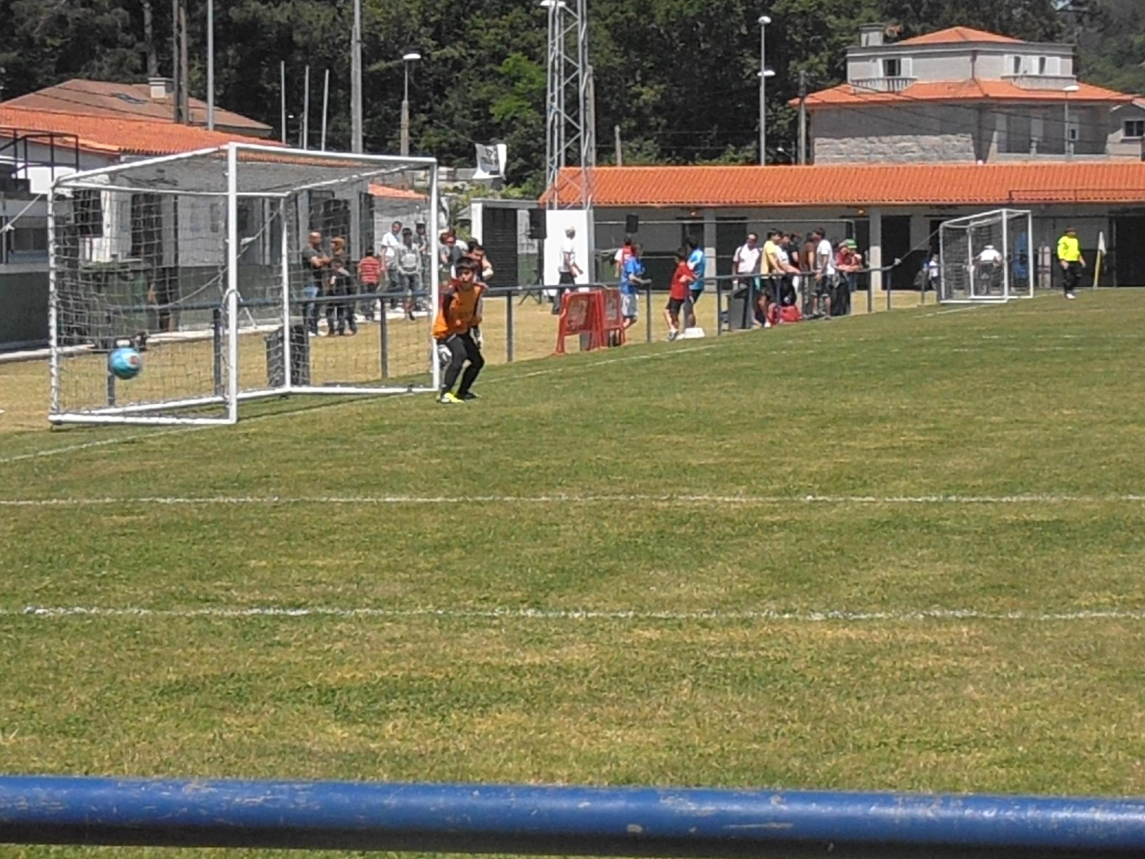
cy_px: 430
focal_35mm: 138
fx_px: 4565
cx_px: 572
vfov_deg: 10.7
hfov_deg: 14.3
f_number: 15
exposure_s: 1/320
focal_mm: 24.39
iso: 400
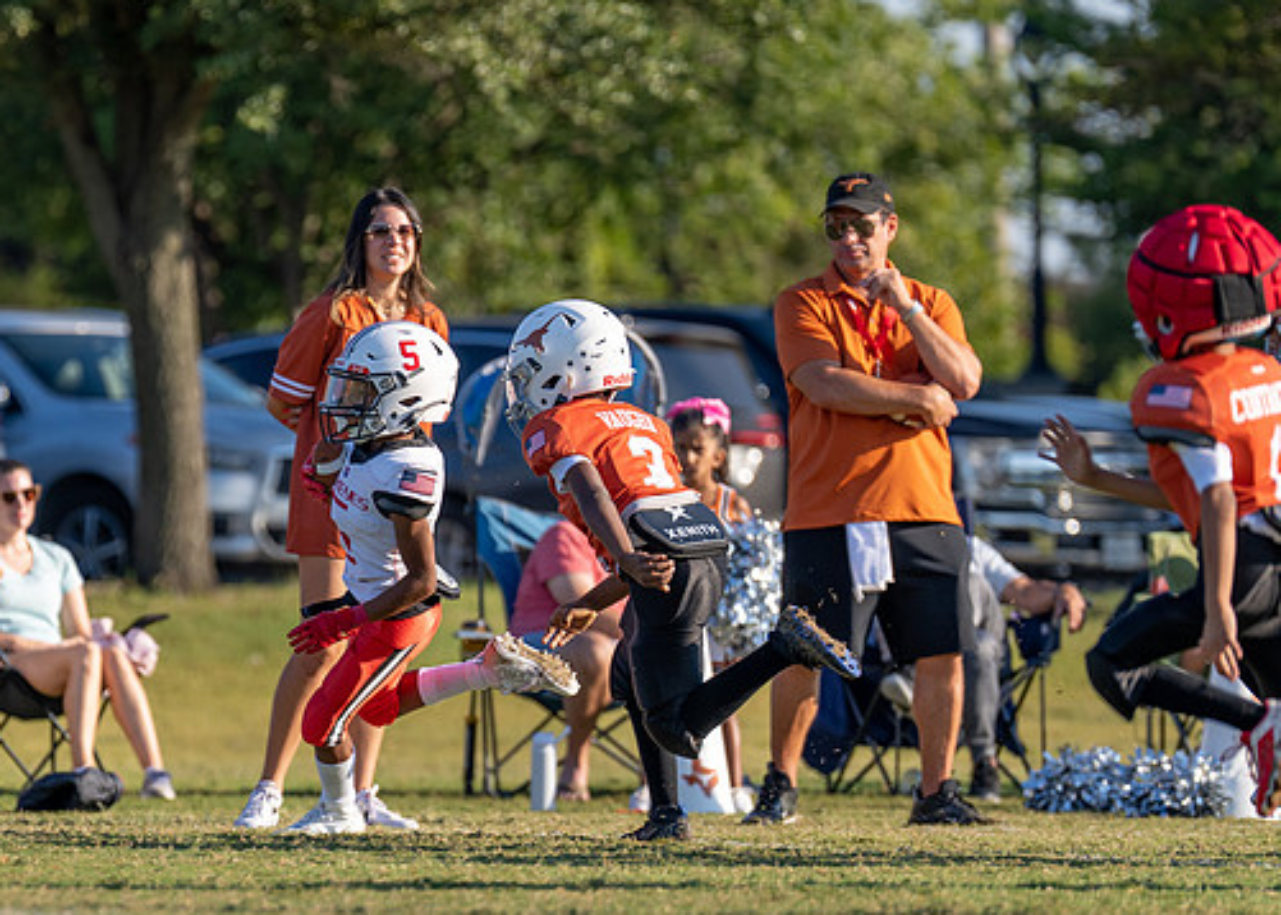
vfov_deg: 3.5
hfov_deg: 5.0
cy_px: 642
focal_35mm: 406
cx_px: 347
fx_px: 14773
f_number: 2.8
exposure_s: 1/1600
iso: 100
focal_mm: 200
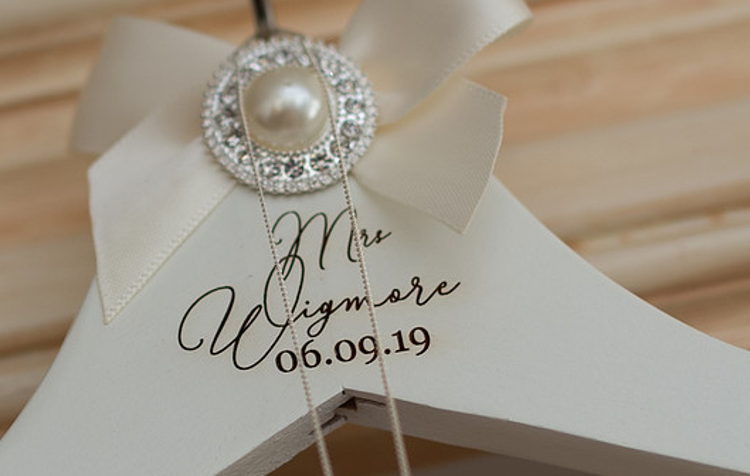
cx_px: 282
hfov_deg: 16.0
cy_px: 306
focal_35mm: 130
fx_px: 2669
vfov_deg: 10.2
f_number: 2
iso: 100
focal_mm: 35
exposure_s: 1/100
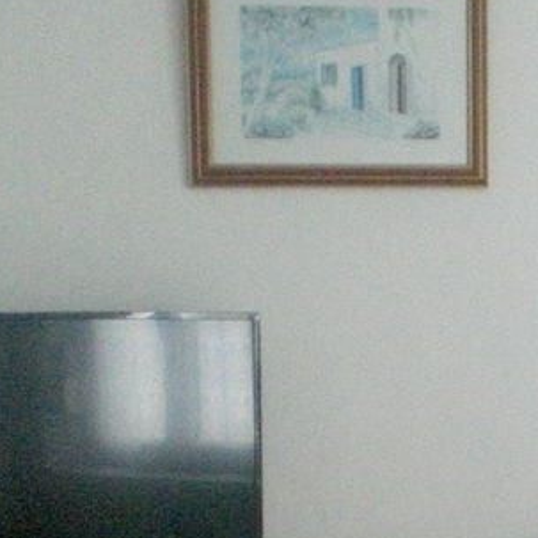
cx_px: 559
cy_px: 591
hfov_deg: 15.4
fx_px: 1952
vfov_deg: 15.3
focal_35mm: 111
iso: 800
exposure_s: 1/125
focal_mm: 6.3
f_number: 3.1
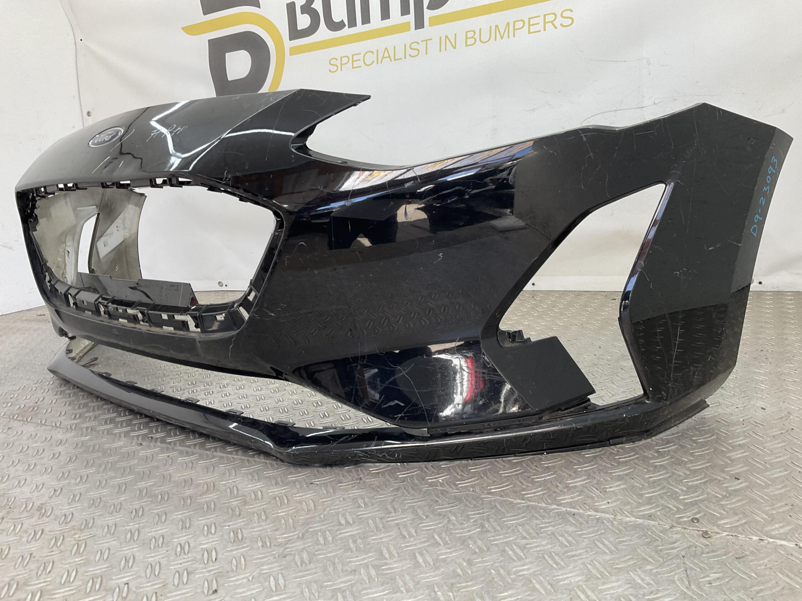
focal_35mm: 29
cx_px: 401
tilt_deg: -12.0
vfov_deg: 48.2
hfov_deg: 61.7
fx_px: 672
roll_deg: +5.6
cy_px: 300
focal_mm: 3
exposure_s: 1/100
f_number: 1.8
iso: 16
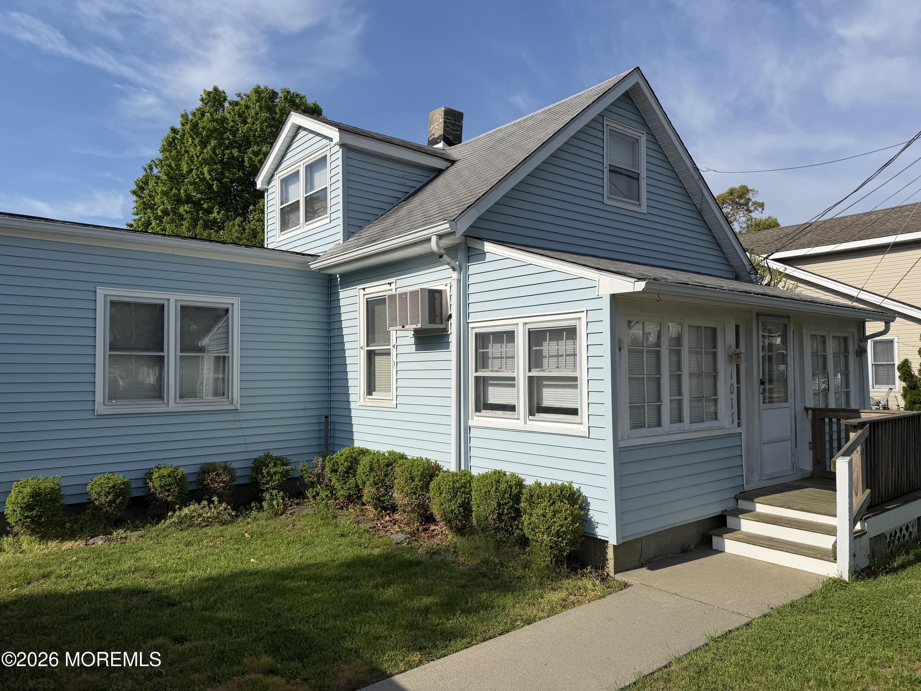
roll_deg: +0.9
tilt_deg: +2.0
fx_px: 639
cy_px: 346
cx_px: 460
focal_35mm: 24
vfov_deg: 56.8
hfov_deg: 71.6
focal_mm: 6.76
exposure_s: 1/8130
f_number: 1.78
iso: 80
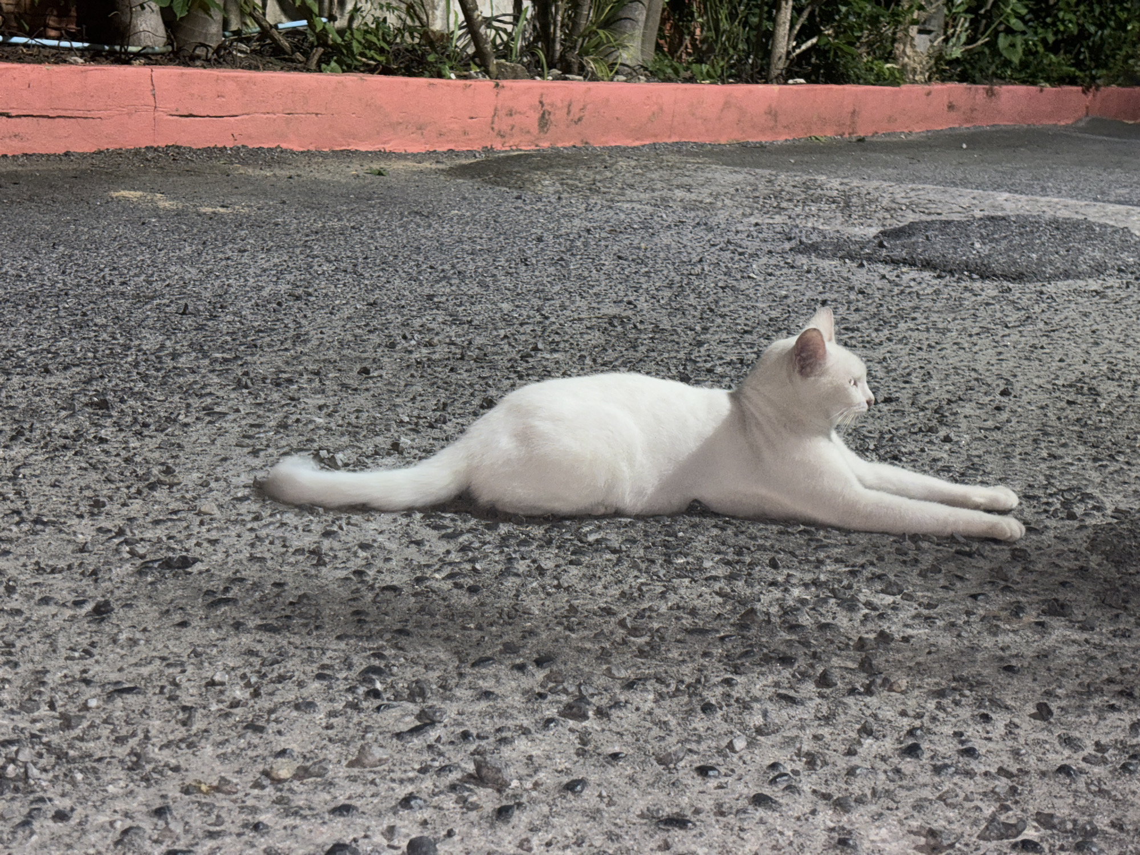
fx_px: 1713
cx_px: 570
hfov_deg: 36.8
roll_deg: -2.8
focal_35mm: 52
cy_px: 428
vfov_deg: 28.0
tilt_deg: -13.4
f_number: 1.6
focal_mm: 5.96
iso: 64
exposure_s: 1/11
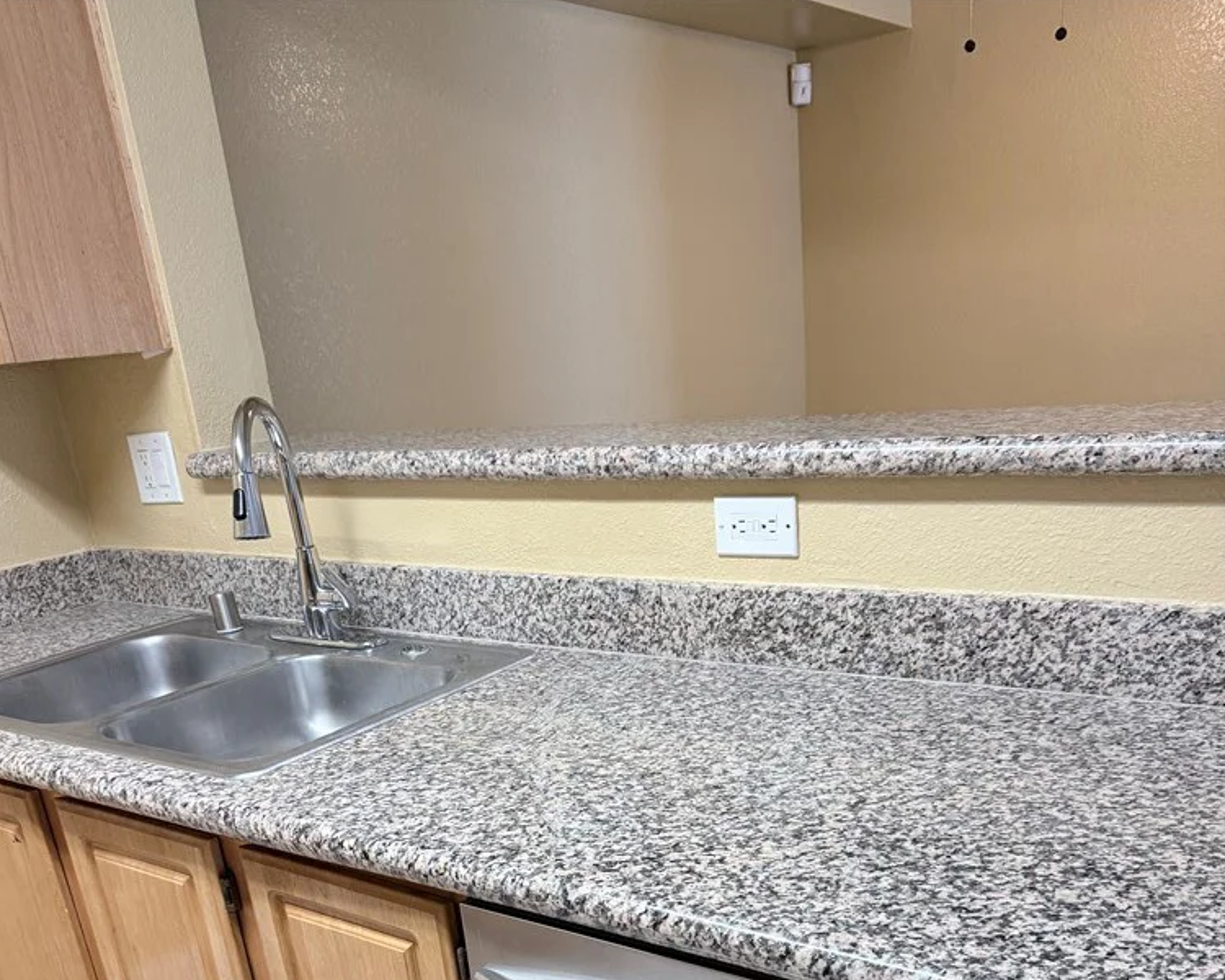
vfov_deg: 42.9
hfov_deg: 55.7
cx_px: 603
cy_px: 831
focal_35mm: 32
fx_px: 1160
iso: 200
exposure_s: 1/60
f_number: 1.78
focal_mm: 6.76
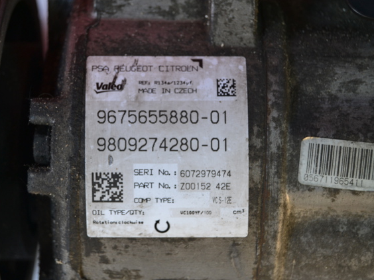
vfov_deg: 17.4
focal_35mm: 85
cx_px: 182
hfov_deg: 23.0
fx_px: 918
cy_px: 140
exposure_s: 1/60
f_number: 5.6
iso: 640
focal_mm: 52
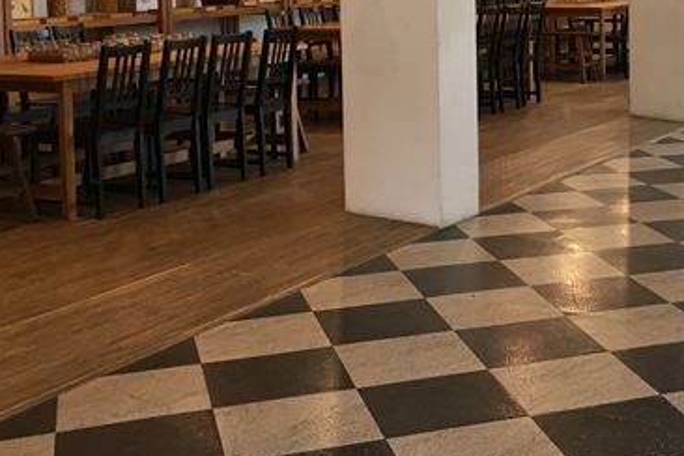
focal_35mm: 66
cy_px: 24
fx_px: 1254
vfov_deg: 20.1
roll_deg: +0.0
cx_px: 624
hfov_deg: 29.2
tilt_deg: -2.1
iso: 50
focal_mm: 4.15
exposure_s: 1/15
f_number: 2.2
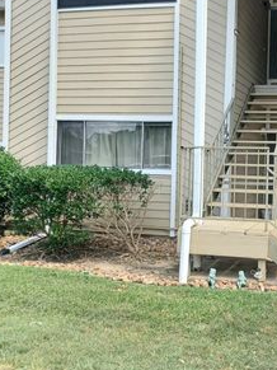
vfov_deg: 43.8
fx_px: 459
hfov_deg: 31.6
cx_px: 263
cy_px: 158
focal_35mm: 43
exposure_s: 1/147
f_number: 1.8
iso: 32
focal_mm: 4.6
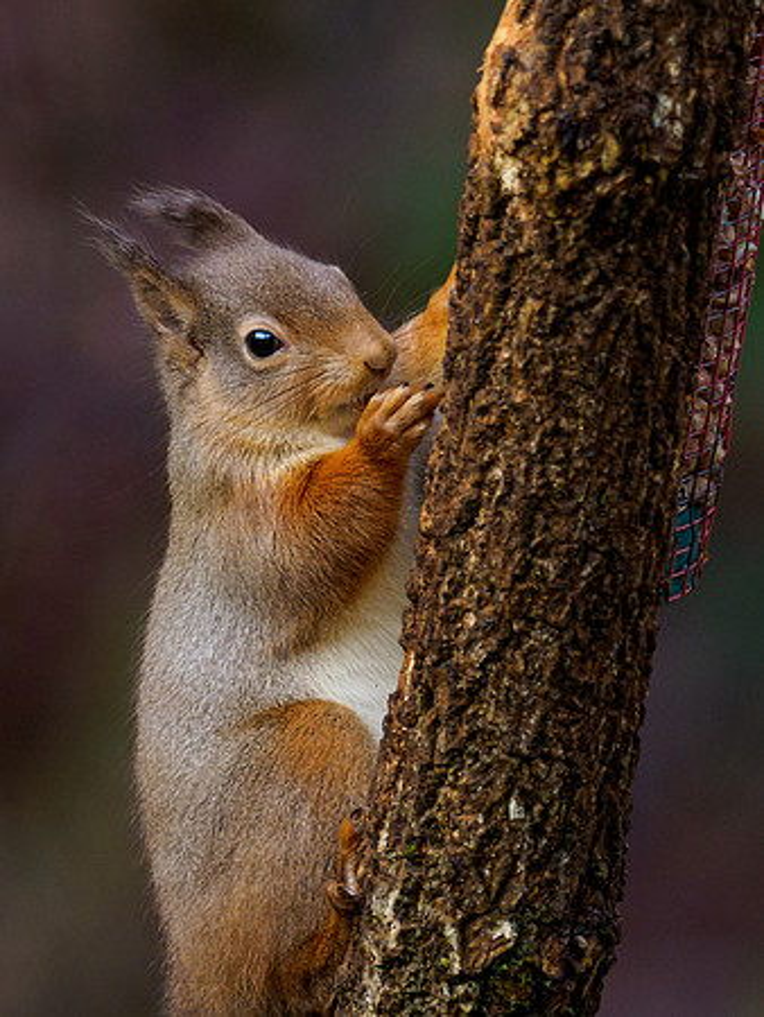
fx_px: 31938
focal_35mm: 1086
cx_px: 339
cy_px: 328
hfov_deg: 1.4
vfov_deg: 1.8
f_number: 4.5
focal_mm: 300
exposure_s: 1/400
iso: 1000
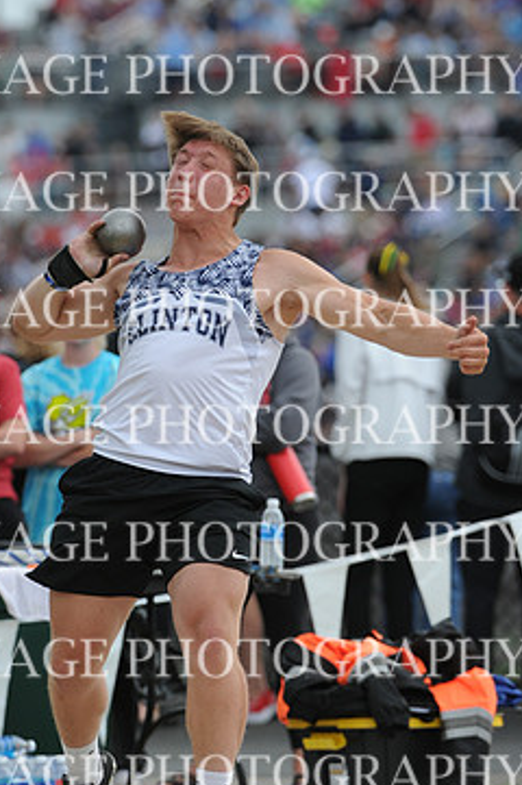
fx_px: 11549
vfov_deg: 3.9
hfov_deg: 2.6
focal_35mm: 530
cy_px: 365
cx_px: 111
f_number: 5
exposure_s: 1/2000
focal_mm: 330
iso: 720
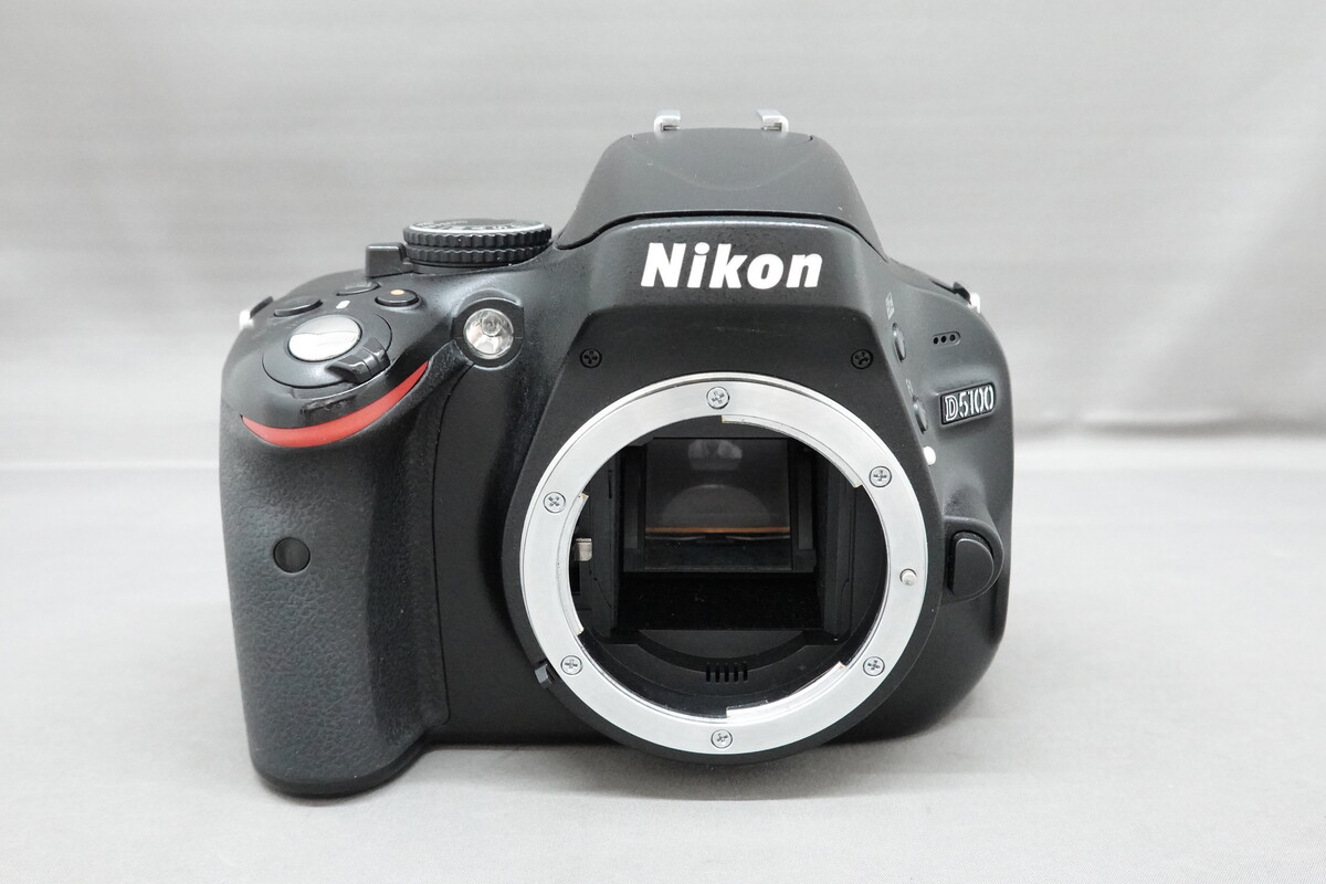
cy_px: 442
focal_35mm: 38
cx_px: 663
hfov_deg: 50.7
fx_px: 1400
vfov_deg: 35.1
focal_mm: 14.12
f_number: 5.6
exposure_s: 1/40
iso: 3200
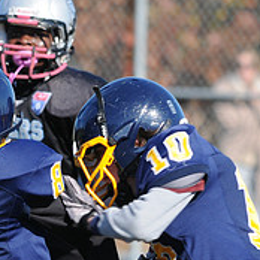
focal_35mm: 1276
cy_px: 365
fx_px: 10843
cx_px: -17
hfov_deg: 1.4
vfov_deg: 1.4
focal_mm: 300
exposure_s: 1/500
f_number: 6.3
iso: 200
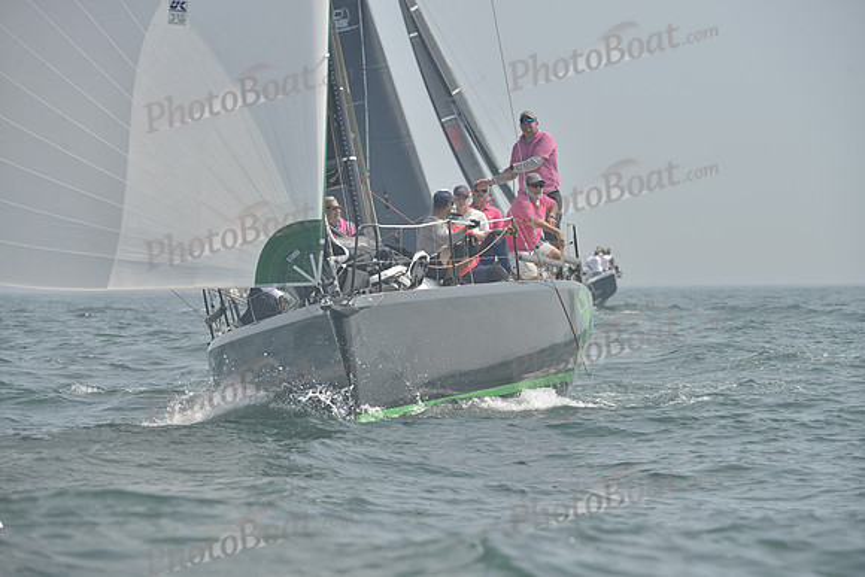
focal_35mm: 240
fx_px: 5768
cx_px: 432
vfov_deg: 5.7
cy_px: 288
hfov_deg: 8.6
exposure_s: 1/1000
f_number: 8
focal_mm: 240
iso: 280
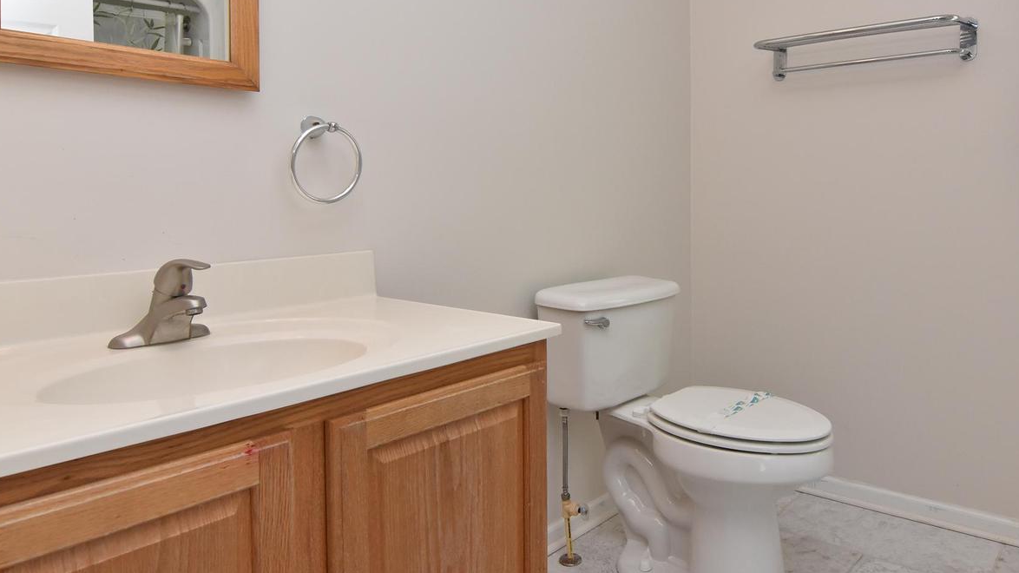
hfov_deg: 69.5
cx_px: 585
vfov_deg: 42.5
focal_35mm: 27
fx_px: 729
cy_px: 214
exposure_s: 1/125
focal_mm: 14
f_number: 10
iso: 800
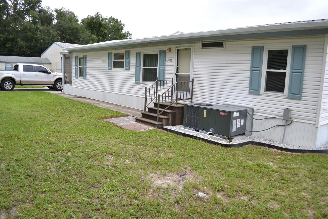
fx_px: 246
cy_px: 110
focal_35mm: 27
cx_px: 164
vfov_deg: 47.9
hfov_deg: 67.4
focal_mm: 18
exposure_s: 1/125
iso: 320
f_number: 5.6
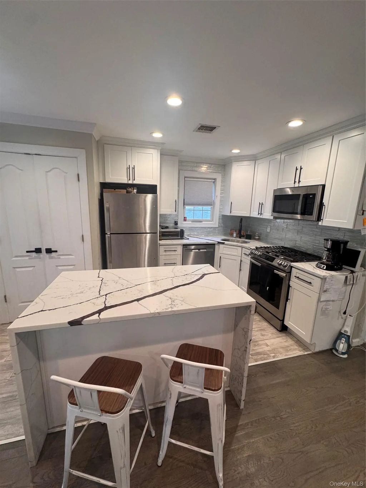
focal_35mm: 14
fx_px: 197
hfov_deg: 85.7
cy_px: 244
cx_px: 183
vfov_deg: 102.1
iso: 200
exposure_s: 1/120
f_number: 2.2
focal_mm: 2.22
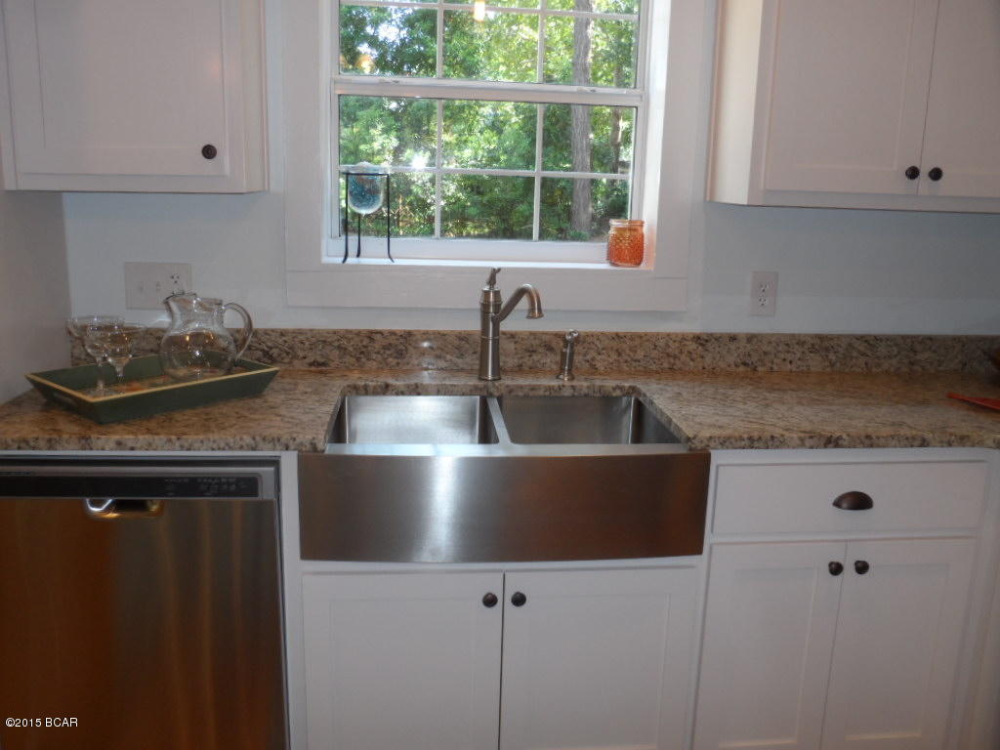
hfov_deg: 56.8
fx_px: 924
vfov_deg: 44.2
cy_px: 375
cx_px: 500
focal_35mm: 32
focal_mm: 5.3
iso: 100
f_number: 3.4
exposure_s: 1/30
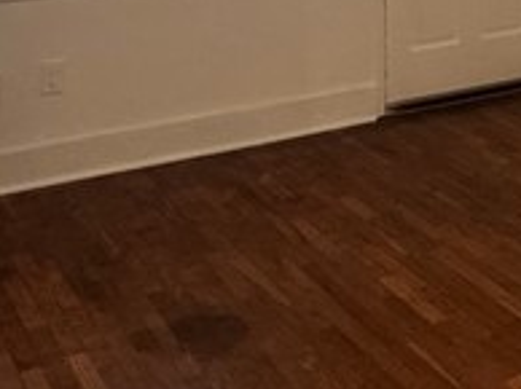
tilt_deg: -2.2
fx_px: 1112
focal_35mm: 74
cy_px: -188
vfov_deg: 17.8
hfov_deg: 25.5
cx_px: 470
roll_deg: -0.1
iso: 500
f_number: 2.2
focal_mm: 2.22
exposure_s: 1/60
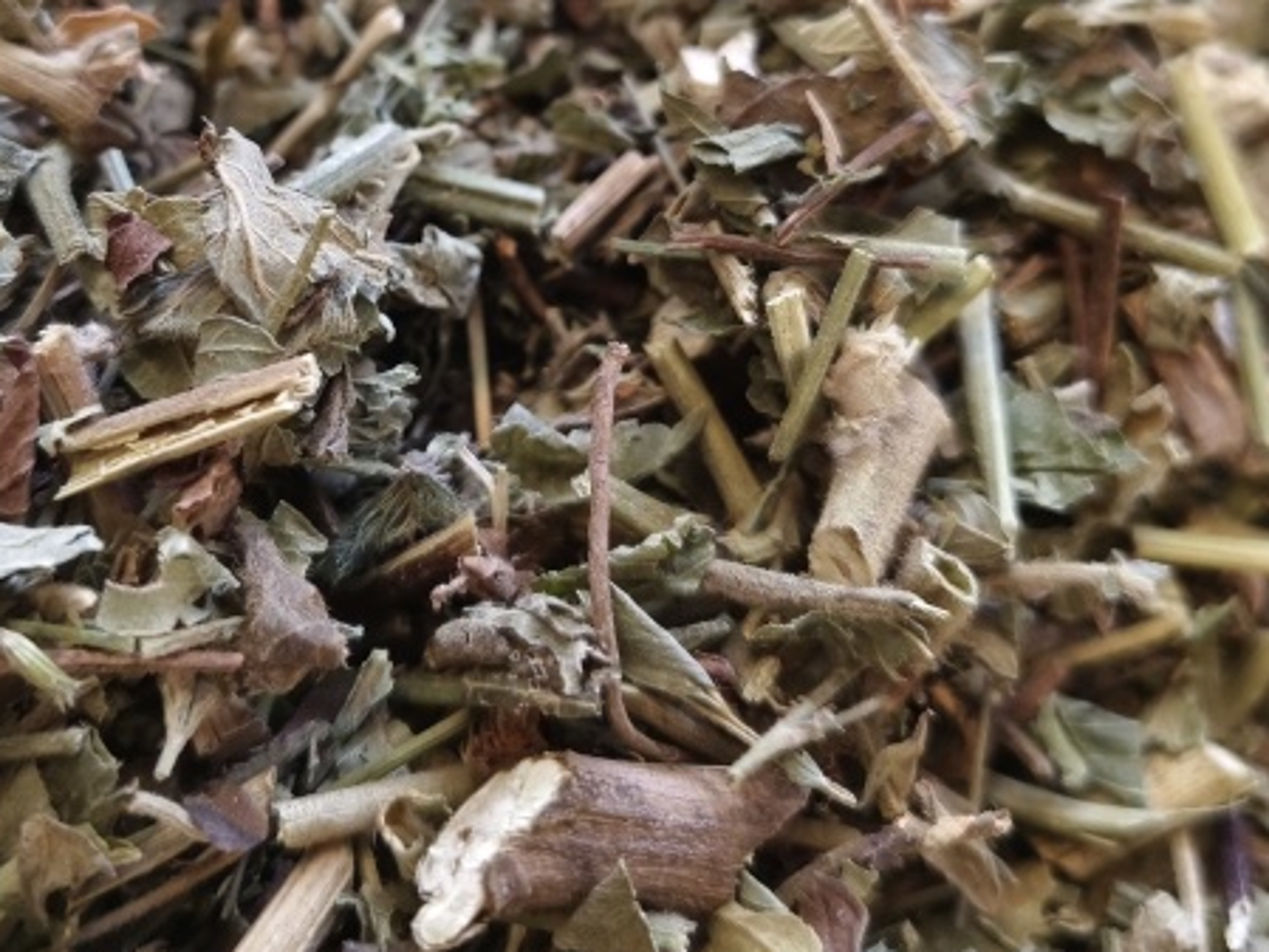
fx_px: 1503
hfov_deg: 45.4
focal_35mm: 41
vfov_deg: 34.3
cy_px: 215
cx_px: 472
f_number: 1.88
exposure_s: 1/100
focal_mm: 5.6
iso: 694
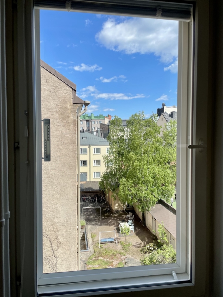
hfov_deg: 53.1
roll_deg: +0.3
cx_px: 112
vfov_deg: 67.3
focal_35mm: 26
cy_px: 148
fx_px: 223
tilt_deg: -2.2
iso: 32
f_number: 1.6
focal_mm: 4.2
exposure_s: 1/2212
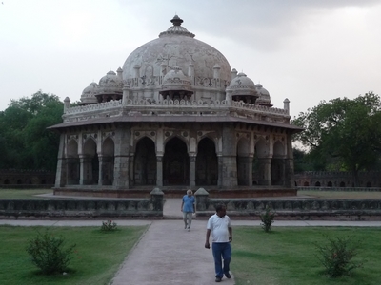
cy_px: 142
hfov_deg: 38.2
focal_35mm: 50
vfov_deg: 29.1
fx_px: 550
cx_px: 190
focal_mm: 5
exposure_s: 1/30
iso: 250
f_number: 3.4
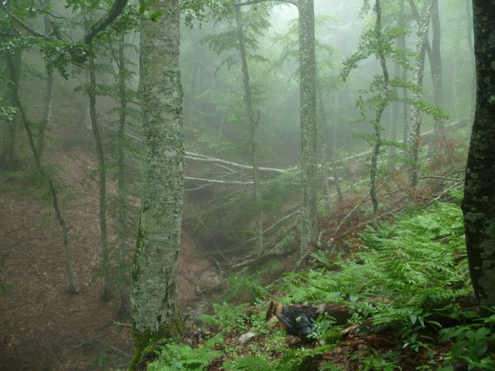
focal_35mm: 28
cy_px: 186
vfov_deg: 49.7
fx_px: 400
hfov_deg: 63.4
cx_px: 248
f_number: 2.8
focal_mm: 5
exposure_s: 1/30
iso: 200
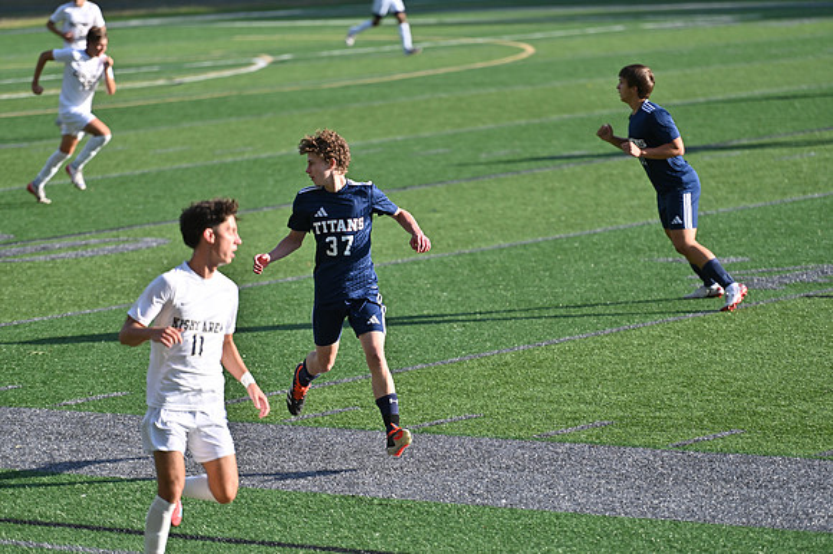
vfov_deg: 7.2
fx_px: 4394
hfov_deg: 10.8
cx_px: 416
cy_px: 277
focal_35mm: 190
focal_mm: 190
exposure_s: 1/2500
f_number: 2.8
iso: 200
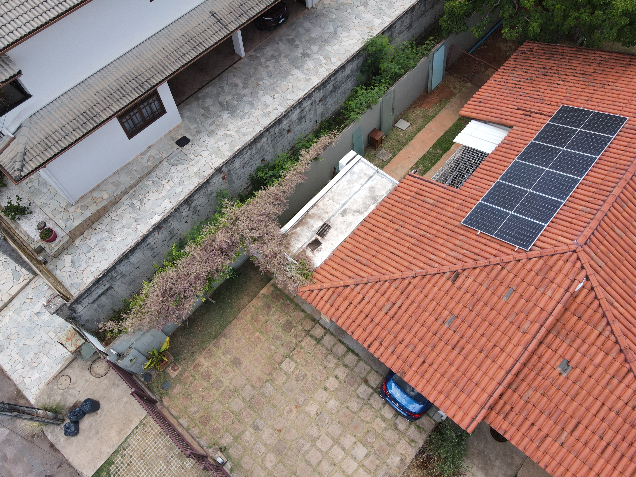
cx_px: 318
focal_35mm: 24
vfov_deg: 56.8
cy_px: 238
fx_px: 441
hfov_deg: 71.6
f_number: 2.8
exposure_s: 1/320
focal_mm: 4.5
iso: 100
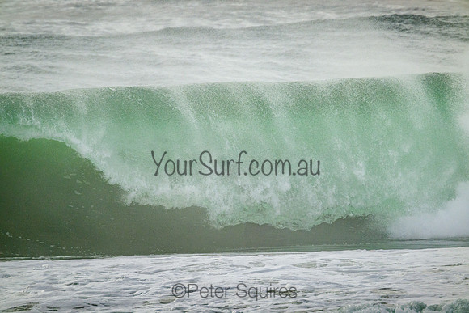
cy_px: 156
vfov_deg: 1.7
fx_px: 10424
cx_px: 234
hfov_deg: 2.6
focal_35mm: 800
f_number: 11
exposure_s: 1/2500
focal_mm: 800
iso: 1800
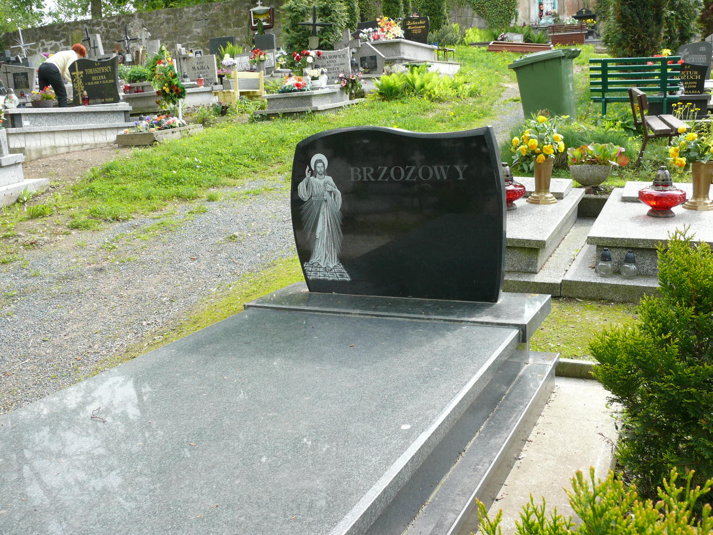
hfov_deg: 52.6
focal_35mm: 35
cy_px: 268
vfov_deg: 40.7
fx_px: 721
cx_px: 356
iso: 100
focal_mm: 7.4
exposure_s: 1/100
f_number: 4
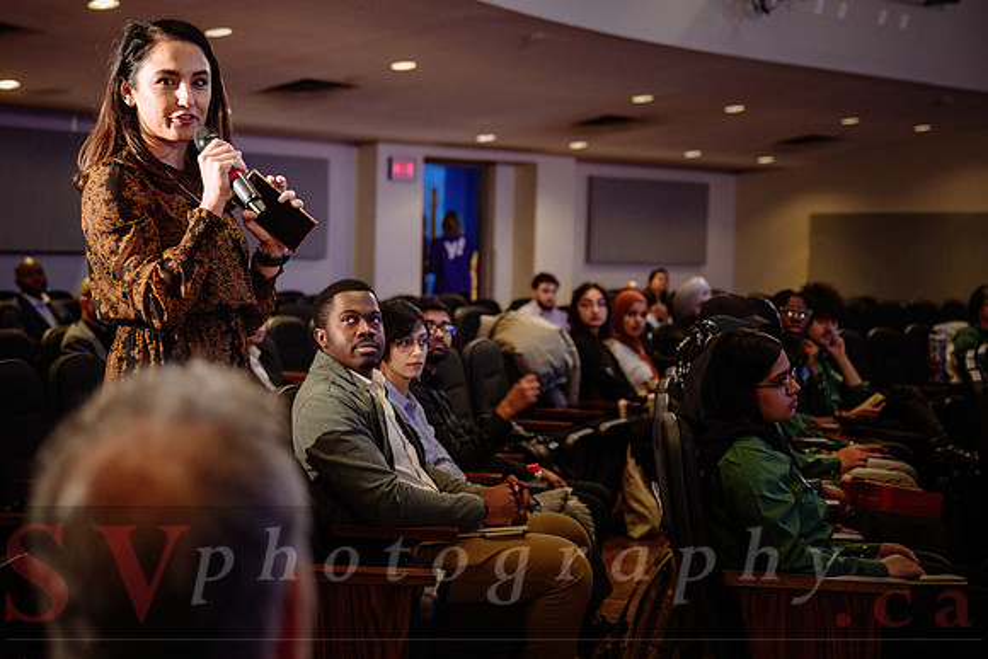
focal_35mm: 56
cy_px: 302
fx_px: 1543
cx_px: 384
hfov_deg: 35.4
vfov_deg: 24.1
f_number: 2.8
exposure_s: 1/100
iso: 1600
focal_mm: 46
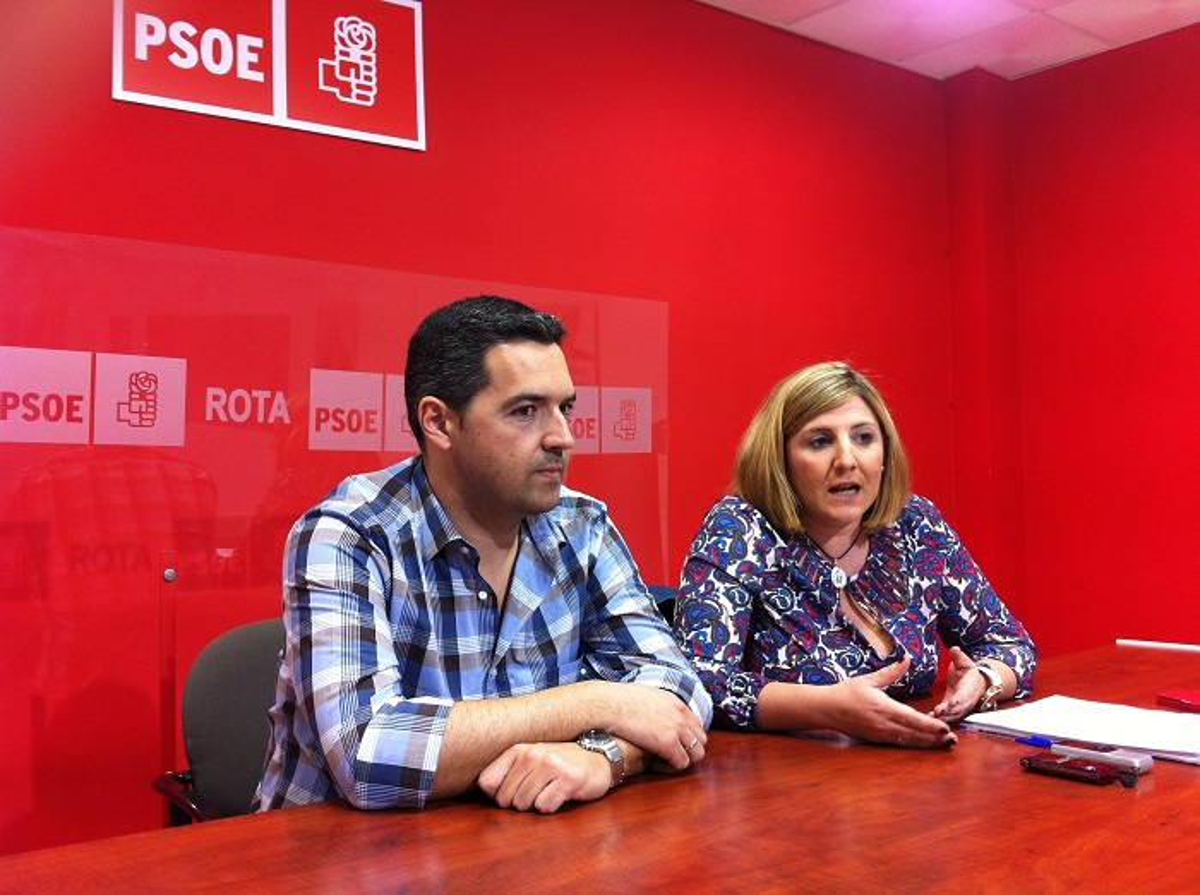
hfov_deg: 52.7
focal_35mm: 35
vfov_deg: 40.6
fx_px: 1211
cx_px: 600
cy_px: 448
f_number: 2.8
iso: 100
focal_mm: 3.85
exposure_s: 1/15
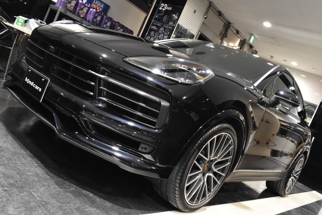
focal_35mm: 33
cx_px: 161
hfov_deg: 57.2
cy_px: 108
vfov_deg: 40.0
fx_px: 295
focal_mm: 22
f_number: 8
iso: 3600
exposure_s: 1/40
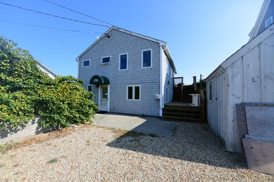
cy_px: 91
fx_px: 107
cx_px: 137
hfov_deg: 104.3
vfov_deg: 81.2
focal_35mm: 14
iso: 125
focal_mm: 14
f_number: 5.6
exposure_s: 1/500
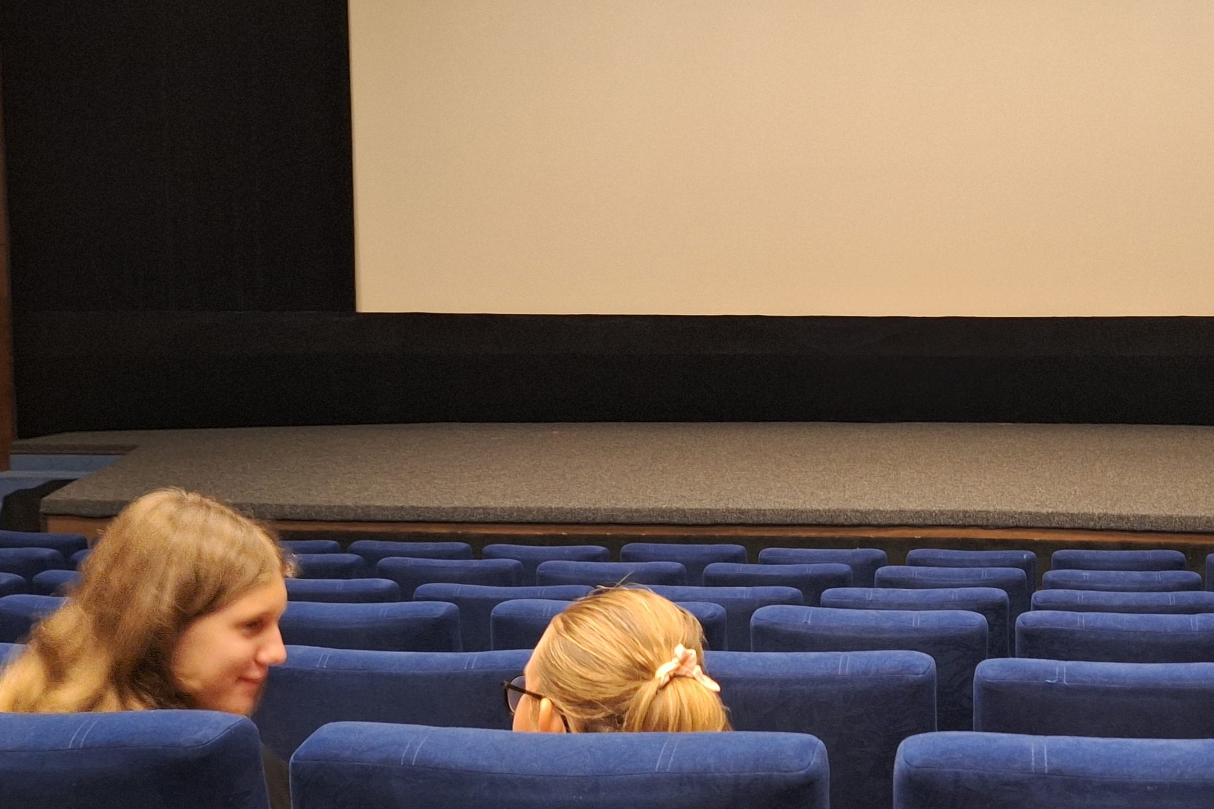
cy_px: 350
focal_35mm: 46
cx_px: 909
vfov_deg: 29.2
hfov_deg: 41.5
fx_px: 1551
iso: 400
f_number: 1.8
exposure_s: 1/20
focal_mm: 5.54
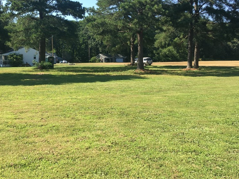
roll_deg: +1.2
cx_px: 87
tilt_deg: +0.7
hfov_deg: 46.3
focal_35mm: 40
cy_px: 66
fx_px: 276
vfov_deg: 35.8
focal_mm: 4.15
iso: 25
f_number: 2.2
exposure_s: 1/557
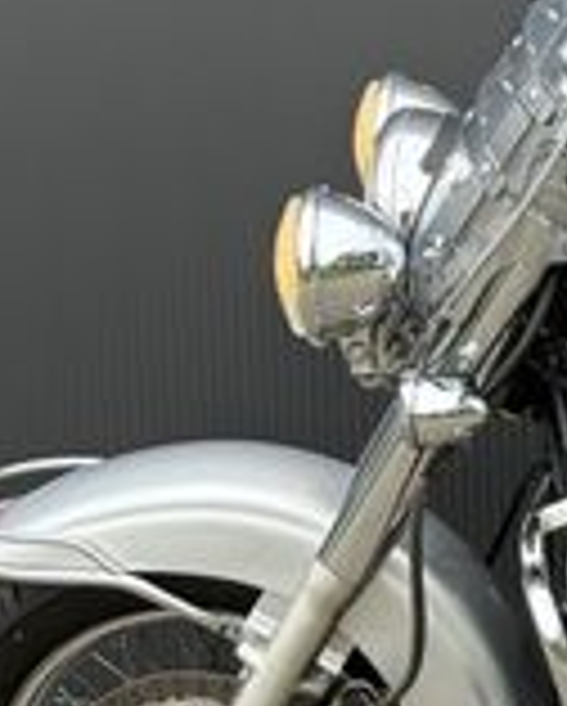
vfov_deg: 10.1
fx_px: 3999
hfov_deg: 7.8
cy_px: 544
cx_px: 1071
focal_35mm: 191
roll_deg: +0.7
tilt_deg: -9.9
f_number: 1.78
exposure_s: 1/224
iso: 50
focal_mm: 6.76
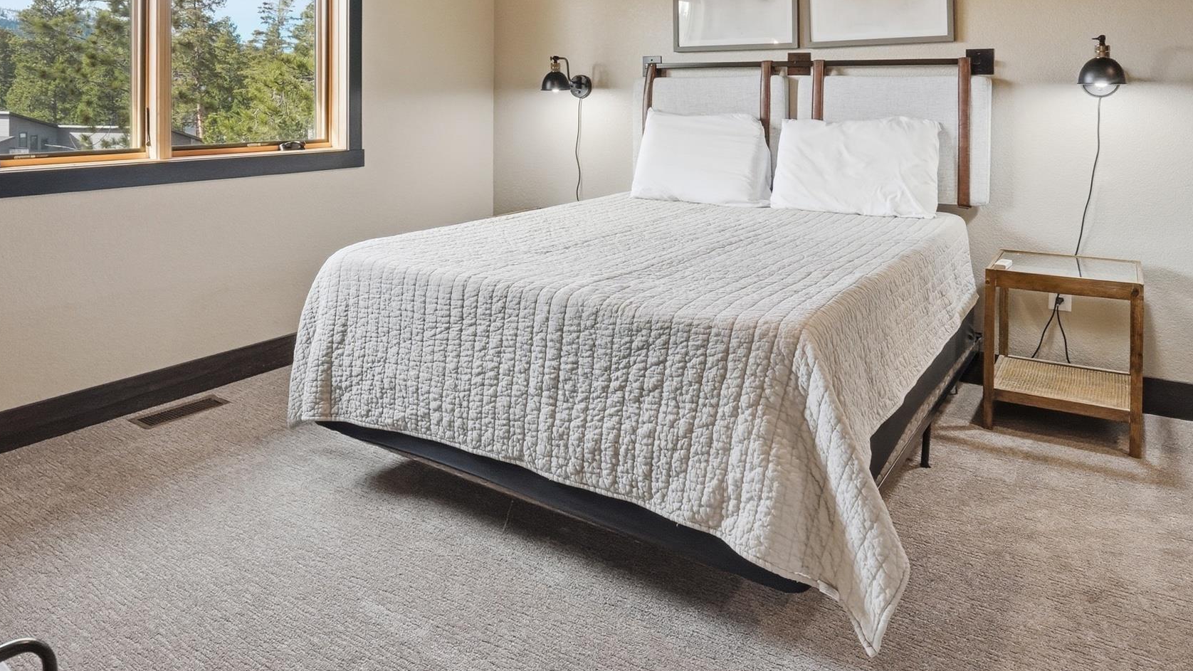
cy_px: 101
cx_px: 526
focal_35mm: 25
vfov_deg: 43.1
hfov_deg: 73.8
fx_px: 791
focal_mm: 16
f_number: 8
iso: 800
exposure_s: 1/800
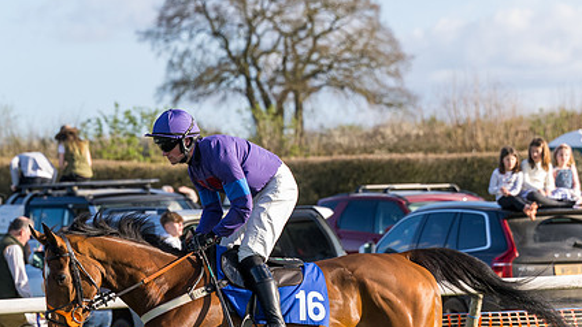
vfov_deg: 3.5
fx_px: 5308
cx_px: 240
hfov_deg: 6.3
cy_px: 316
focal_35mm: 344
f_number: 4
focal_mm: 120
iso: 400
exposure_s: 1/1600
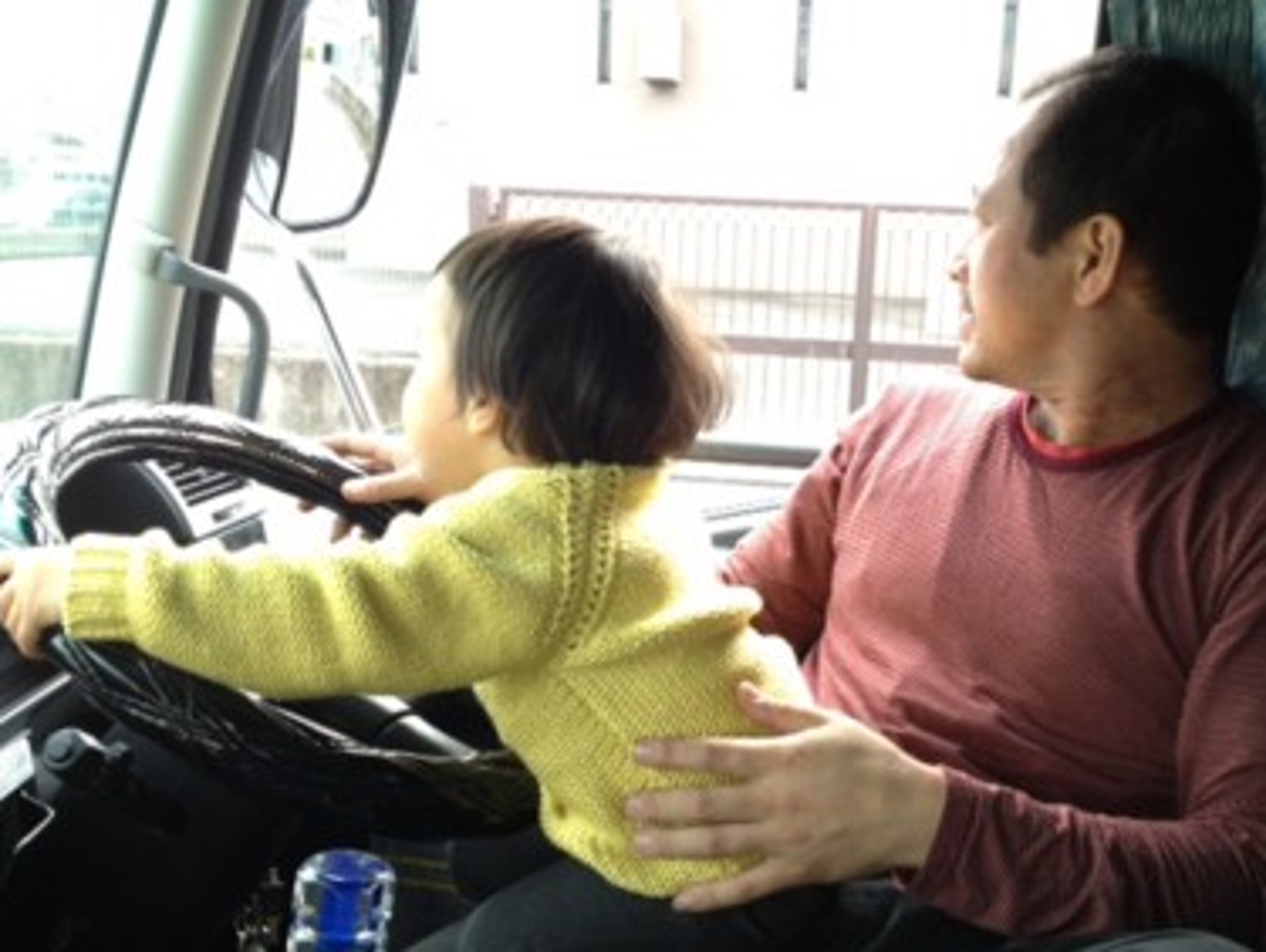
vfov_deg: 34.4
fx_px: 1538
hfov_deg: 44.7
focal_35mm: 42
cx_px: 695
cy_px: 452
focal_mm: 4.28
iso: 50
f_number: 2.4
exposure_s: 1/60
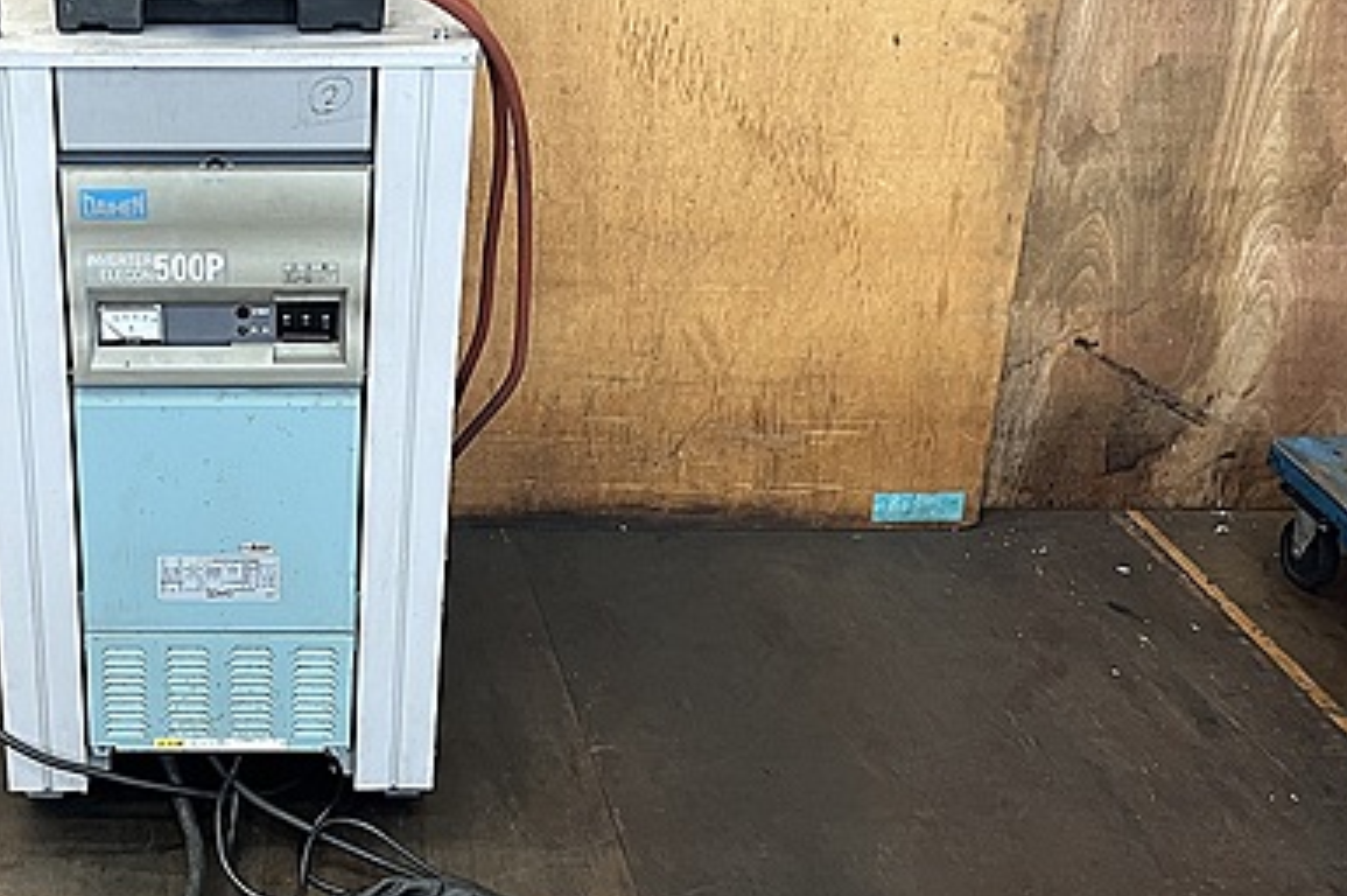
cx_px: 273
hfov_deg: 41.8
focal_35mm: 45
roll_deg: +0.2
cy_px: 430
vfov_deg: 29.8
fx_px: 1682
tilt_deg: -26.9
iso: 125
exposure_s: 1/61
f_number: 1.6
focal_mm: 5.1
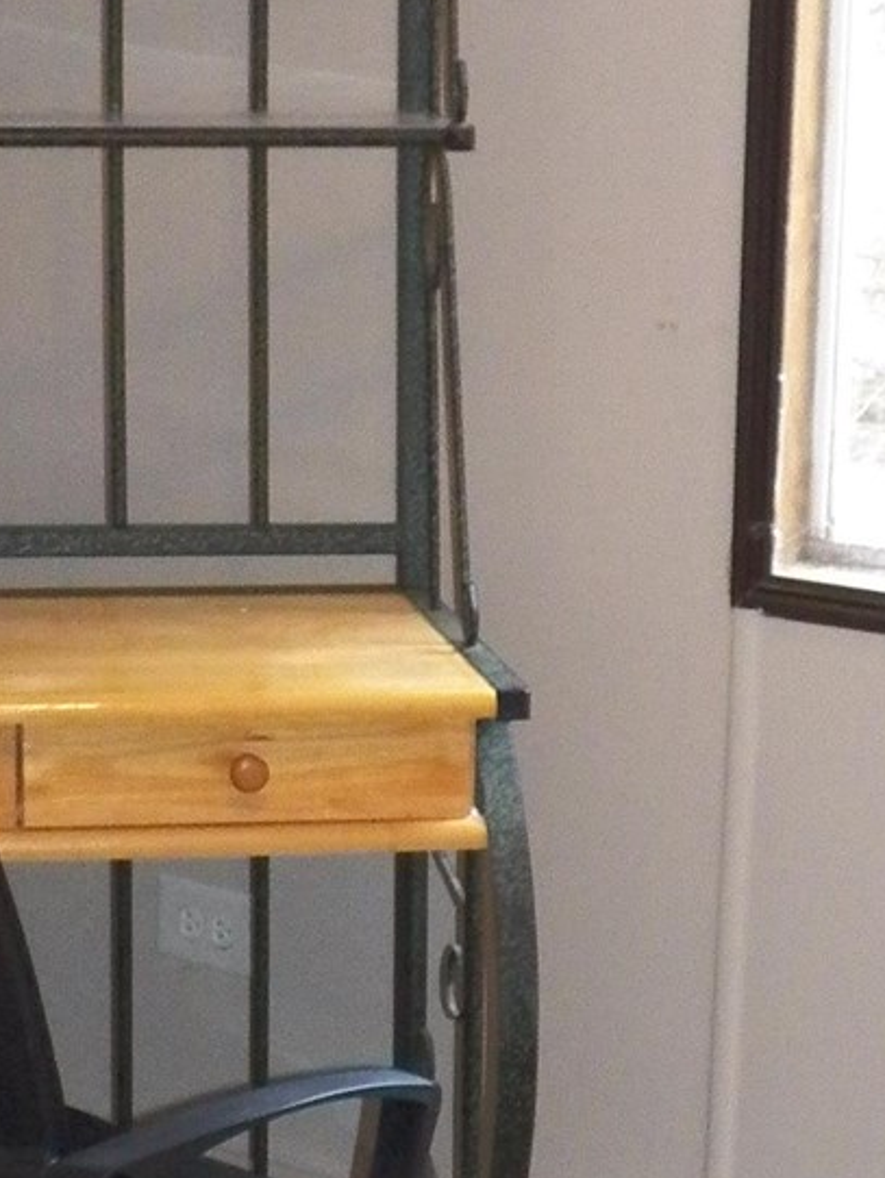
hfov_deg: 12.4
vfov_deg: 16.5
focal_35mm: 119
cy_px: 606
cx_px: 278
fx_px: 4053
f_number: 2.8
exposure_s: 1/30
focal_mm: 4.9
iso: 250
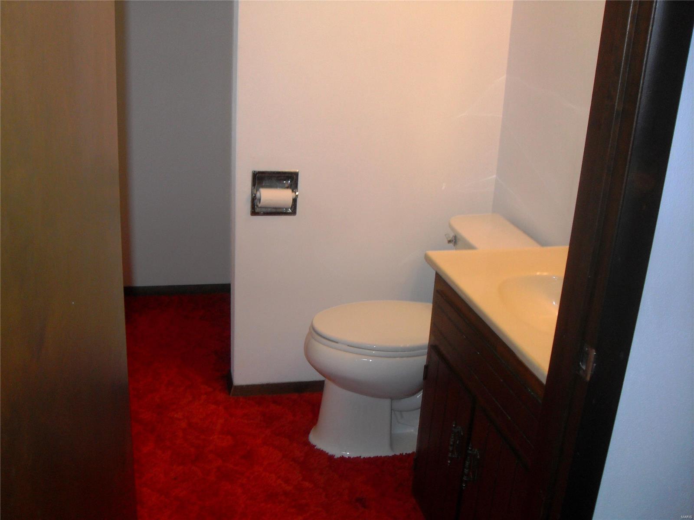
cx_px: 347
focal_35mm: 37
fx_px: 742
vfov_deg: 38.7
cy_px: 260
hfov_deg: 50.1
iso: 100
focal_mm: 6.3
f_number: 2.8
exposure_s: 1/45
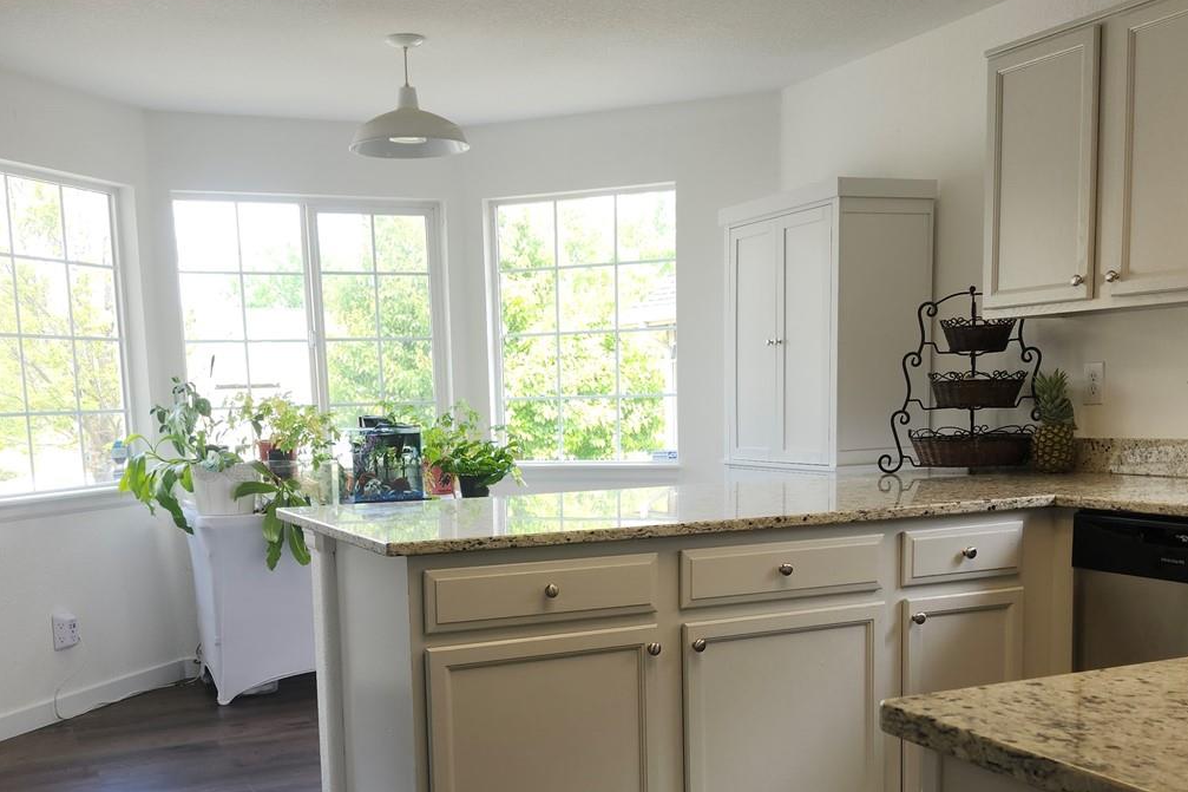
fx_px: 1254
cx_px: 545
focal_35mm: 38
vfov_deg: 34.3
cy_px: 595
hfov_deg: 50.6
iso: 25
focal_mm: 5.54
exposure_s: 1/60
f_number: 1.8
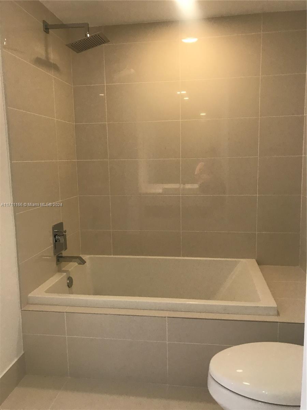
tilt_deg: -7.5
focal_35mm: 28
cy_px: 205
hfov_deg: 49.7
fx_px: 331
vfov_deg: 63.4
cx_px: 154
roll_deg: +2.4
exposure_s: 1/15
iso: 50
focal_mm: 3.99
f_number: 1.8
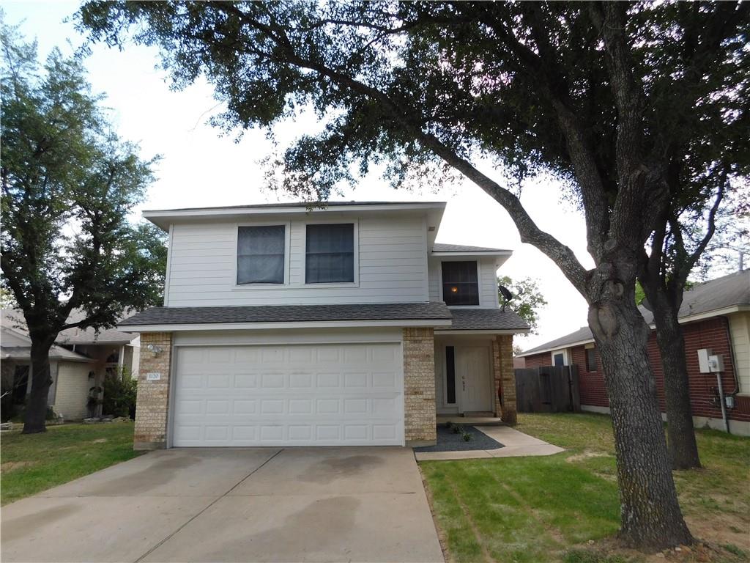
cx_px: 375
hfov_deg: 73.9
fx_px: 498
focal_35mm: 23
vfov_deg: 58.9
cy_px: 282
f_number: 3
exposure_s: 1/500
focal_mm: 4
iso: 125
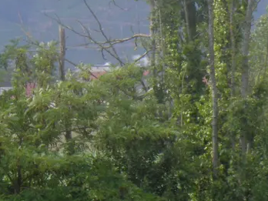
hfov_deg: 2.6
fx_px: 5807
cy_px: 57
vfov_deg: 2.0
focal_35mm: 750
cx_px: -69
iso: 50
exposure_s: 1/125
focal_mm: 36.7
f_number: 5.8
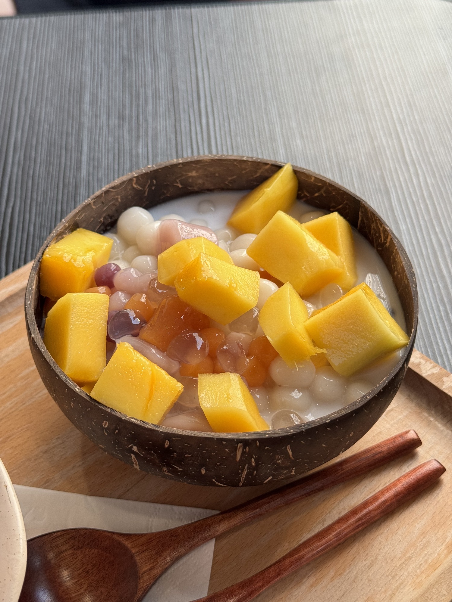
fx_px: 836
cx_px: 226
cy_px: 301
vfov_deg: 39.7
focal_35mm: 48
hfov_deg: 30.3
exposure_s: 1/100
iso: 100
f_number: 1.78
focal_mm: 6.86
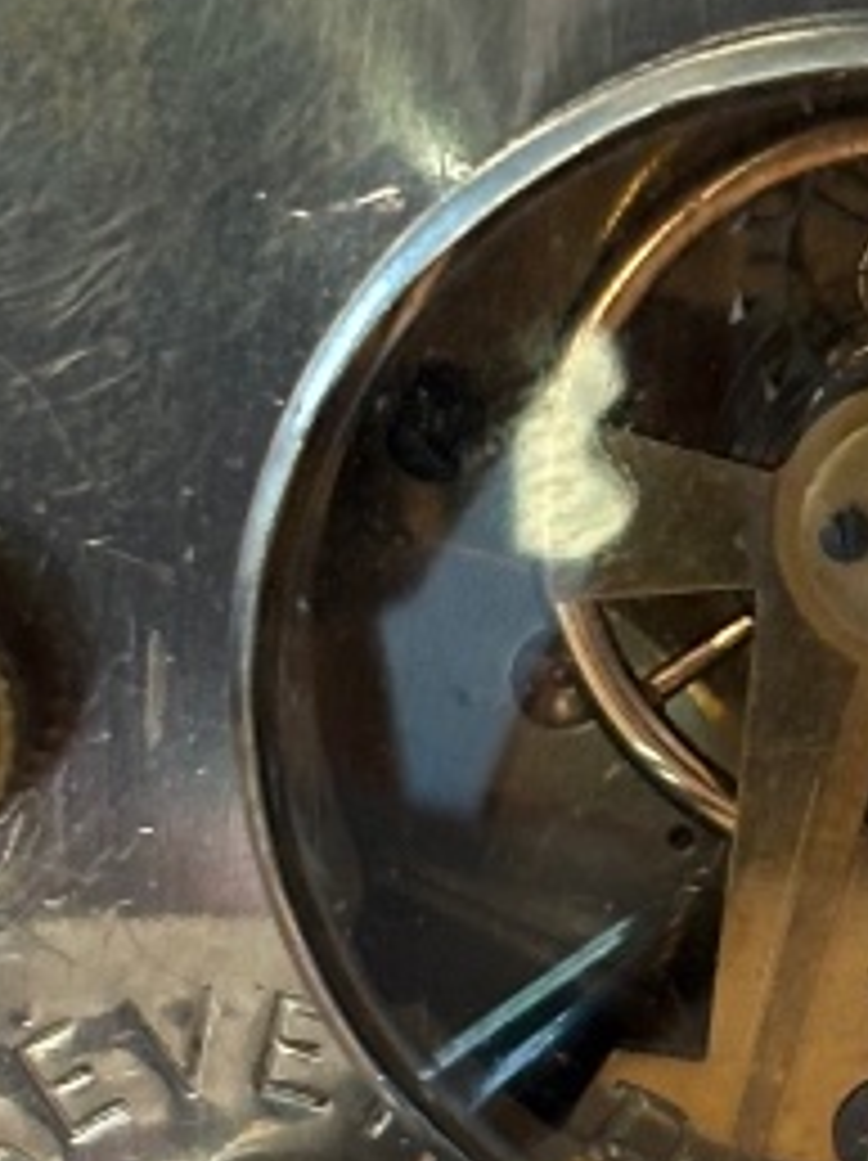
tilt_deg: -18.5
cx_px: 899
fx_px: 8104
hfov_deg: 6.1
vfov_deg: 8.1
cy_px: 1260
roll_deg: -1.1
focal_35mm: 242
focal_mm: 5.96
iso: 200
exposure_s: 1/33
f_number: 1.6
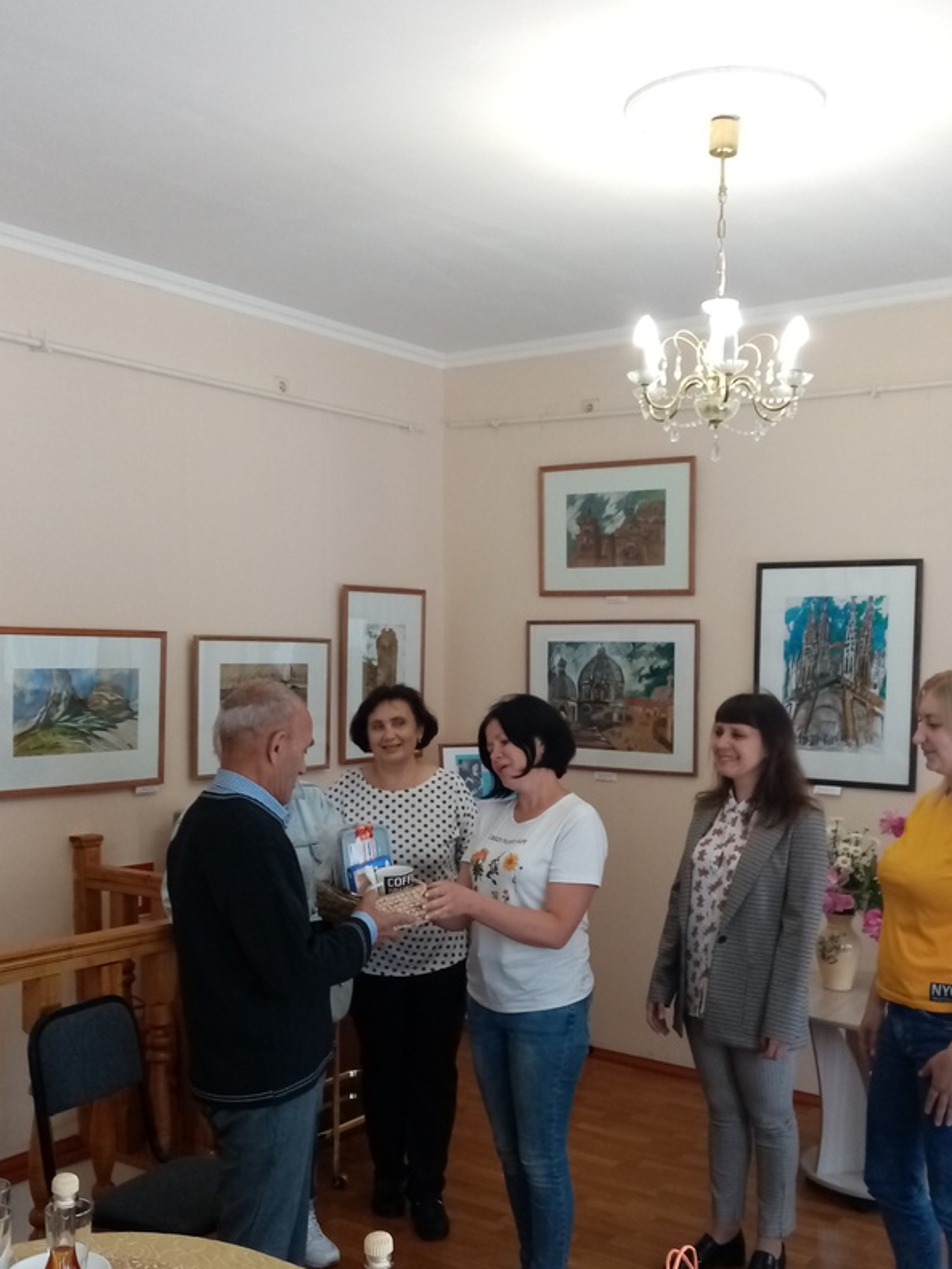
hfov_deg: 39.7
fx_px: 1319
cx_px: 497
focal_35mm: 36
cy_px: 769
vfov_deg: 51.0
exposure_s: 1/33.3
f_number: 1.8
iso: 230
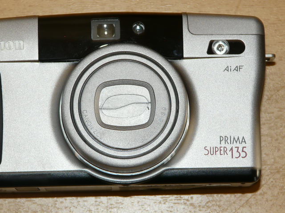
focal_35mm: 169
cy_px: 106
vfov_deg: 8.8
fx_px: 1391
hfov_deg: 11.7
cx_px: 142
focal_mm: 17.5
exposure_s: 1/50
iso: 100
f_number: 3.6
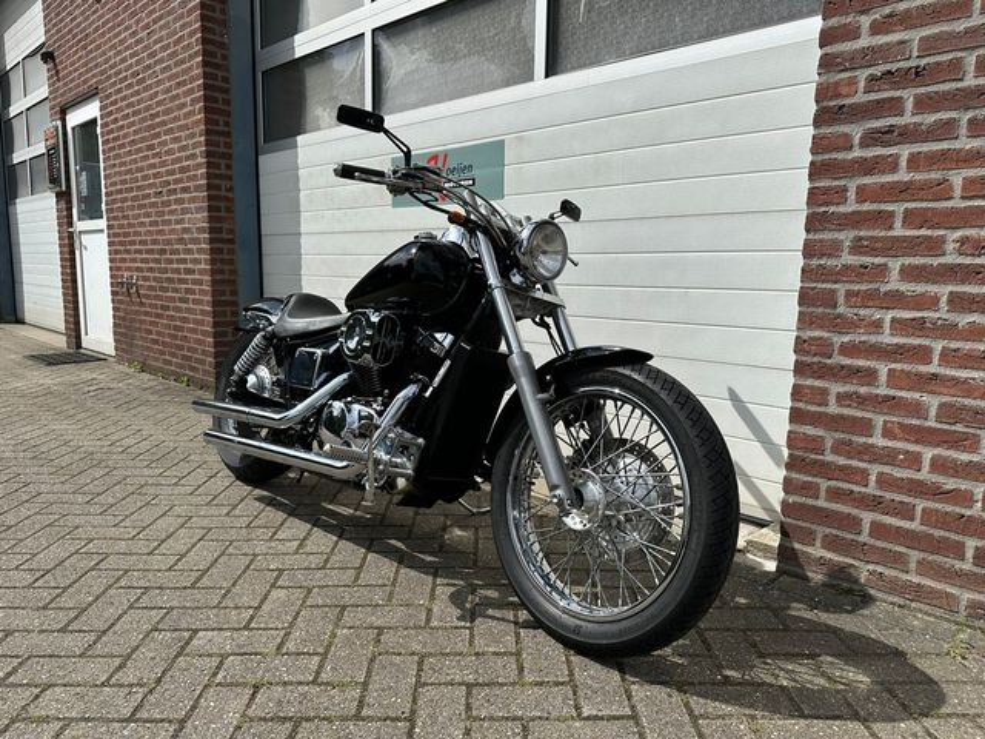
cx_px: 492
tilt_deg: -9.0
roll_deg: -0.7
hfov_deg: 71.6
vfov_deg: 56.8
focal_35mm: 24
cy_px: 370
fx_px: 683
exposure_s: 1/7042
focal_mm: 6.86
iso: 80
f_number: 1.78
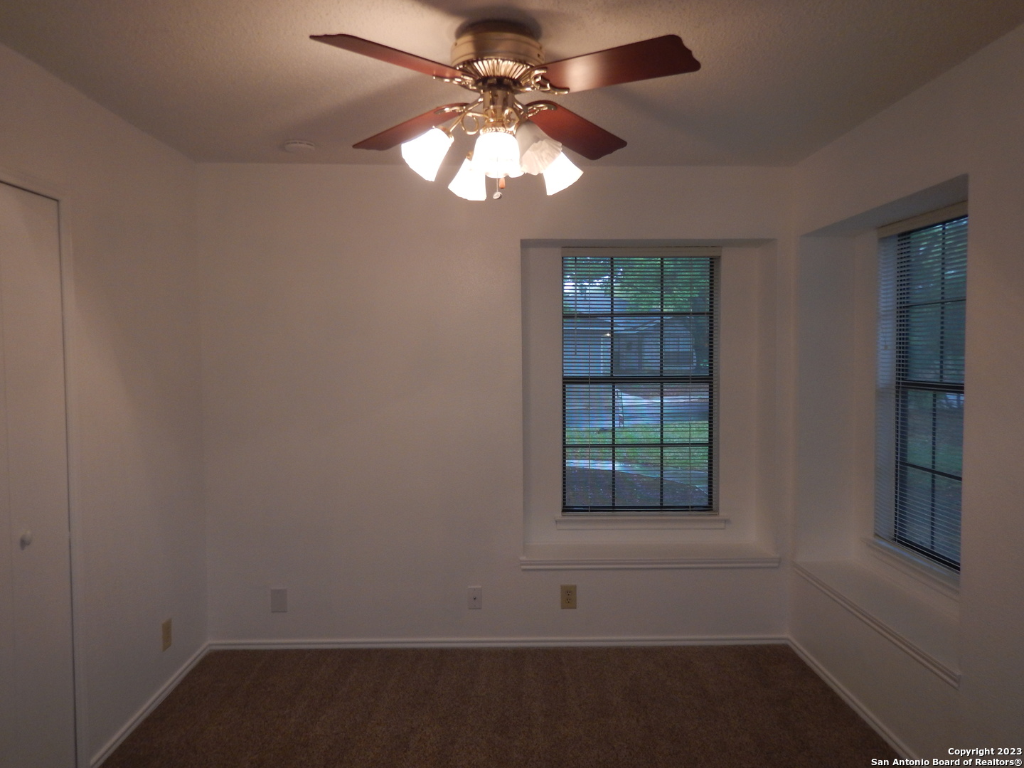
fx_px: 710
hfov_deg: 71.6
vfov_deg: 56.8
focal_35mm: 24
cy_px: 384
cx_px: 512
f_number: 2.8
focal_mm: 4.3
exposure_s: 1/30
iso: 160
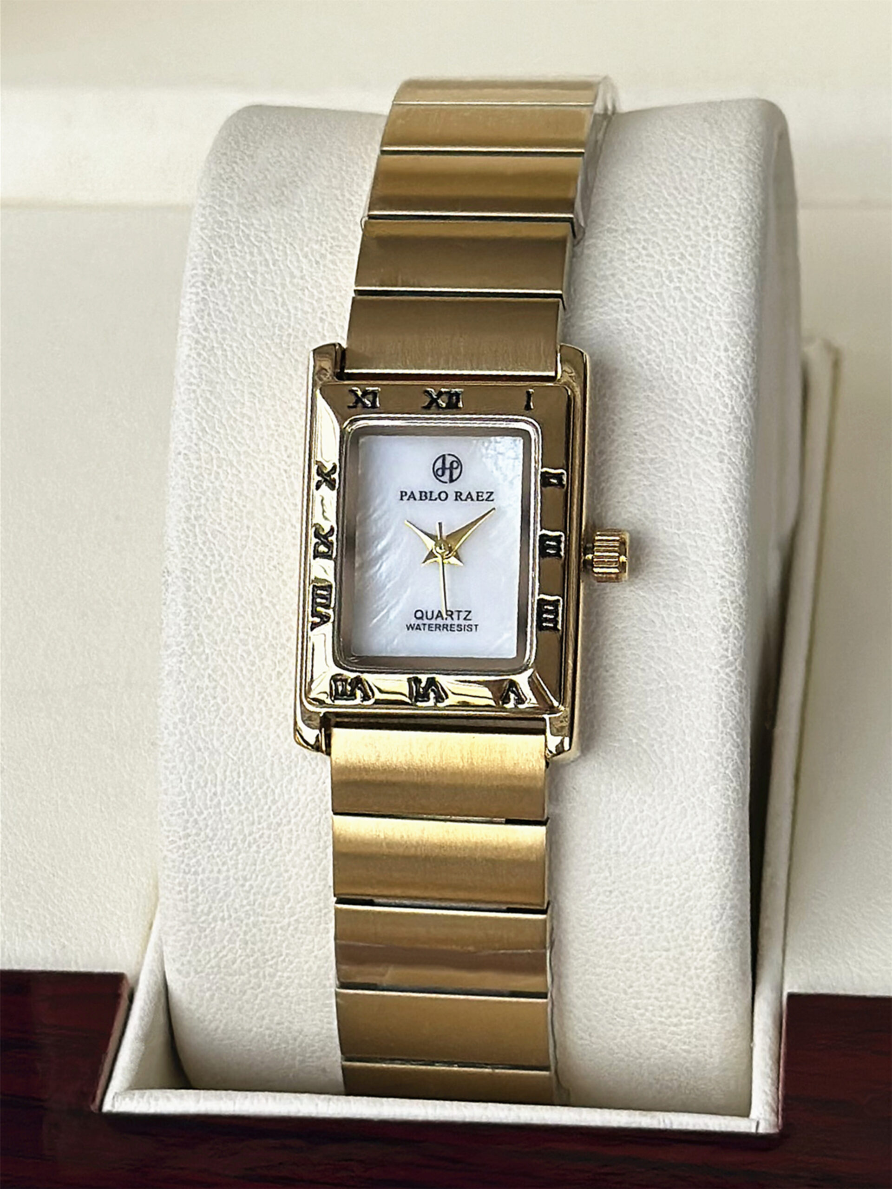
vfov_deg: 39.7
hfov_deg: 30.3
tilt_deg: -41.9
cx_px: 446
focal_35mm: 48
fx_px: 1649
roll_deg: +1.9
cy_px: 594
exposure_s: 1/524
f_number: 1.78
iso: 80
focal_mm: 6.86
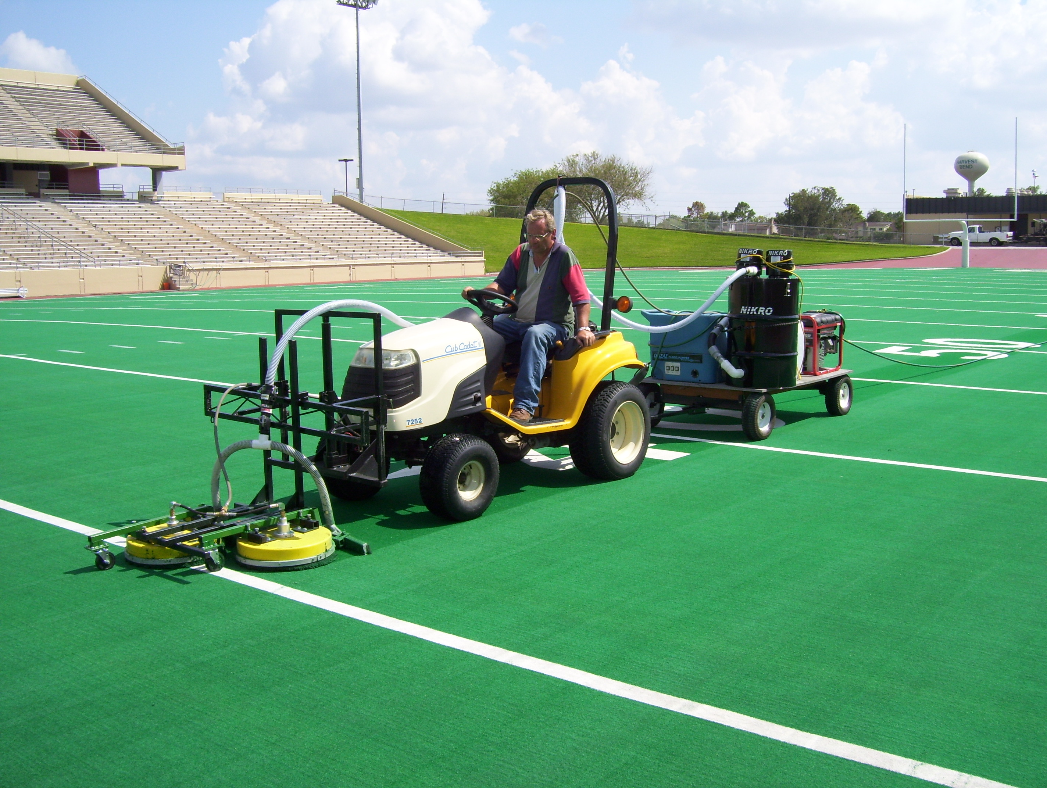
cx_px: 524
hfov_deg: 51.3
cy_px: 394
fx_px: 1090
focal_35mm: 36
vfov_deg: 39.7
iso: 80
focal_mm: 6
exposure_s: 1/640
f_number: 4.8
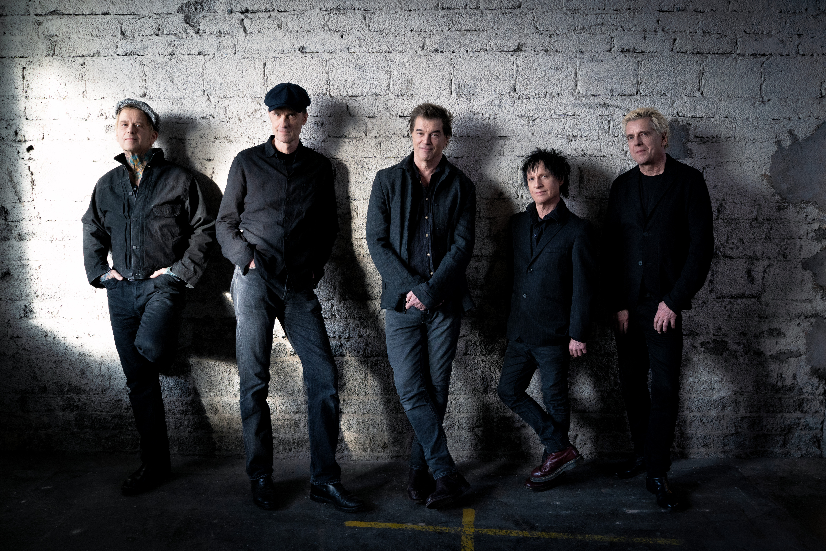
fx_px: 803
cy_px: 276
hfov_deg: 54.4
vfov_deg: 37.9
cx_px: 413
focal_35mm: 35
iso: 1250
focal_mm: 35
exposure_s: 1/200
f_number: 4
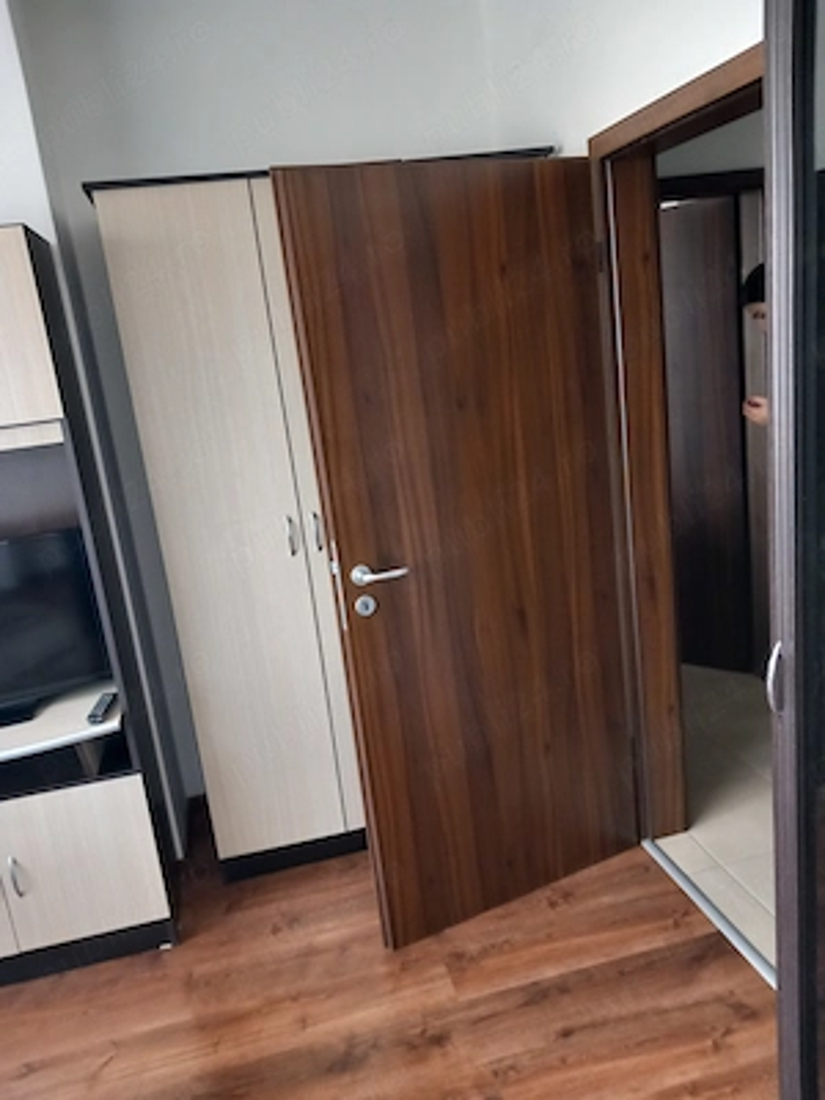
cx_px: 412
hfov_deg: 51.4
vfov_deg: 65.3
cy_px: 550
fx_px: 858
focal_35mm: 27
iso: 250
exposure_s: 1/25
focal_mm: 4
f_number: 1.8
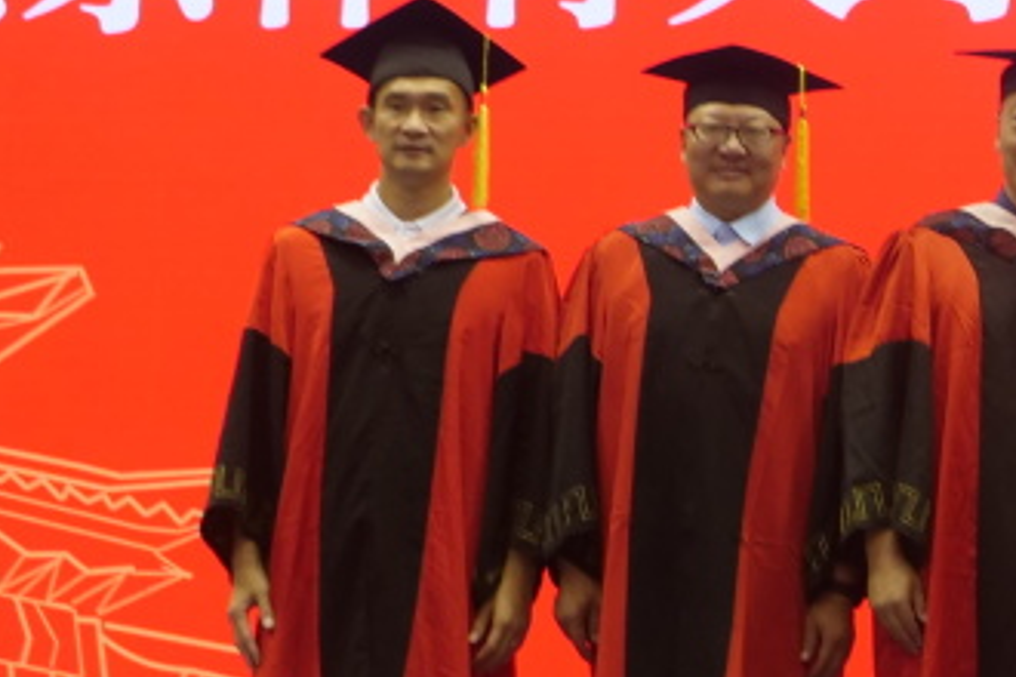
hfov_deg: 15.0
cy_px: 246
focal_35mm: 129
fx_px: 3640
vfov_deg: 10.6
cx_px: 1429
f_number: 3
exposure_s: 1/60
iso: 320
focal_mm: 16
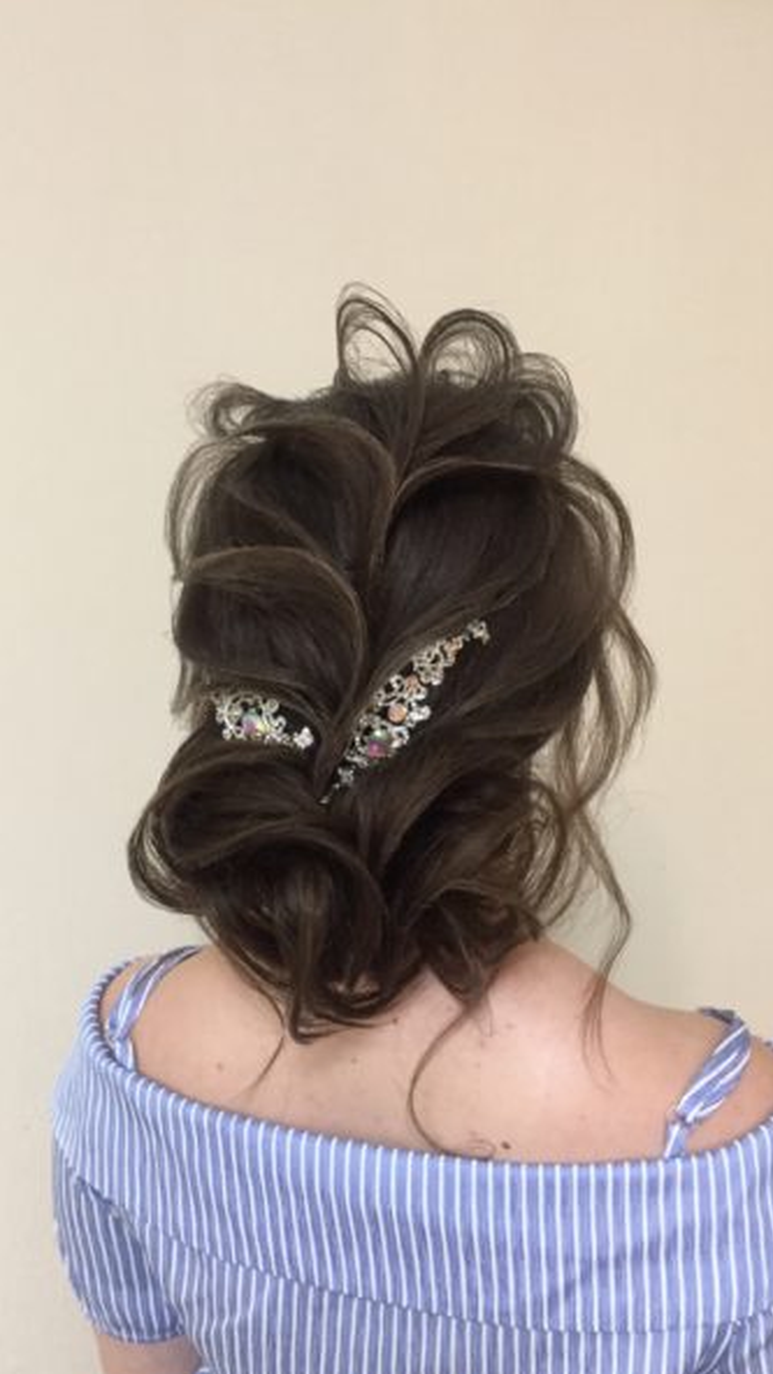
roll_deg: -0.1
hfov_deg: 36.7
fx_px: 1166
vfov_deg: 61.0
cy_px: 694
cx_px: 371
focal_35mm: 32
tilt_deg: -5.8
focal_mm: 4.15
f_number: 2.2
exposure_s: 1/33
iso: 250
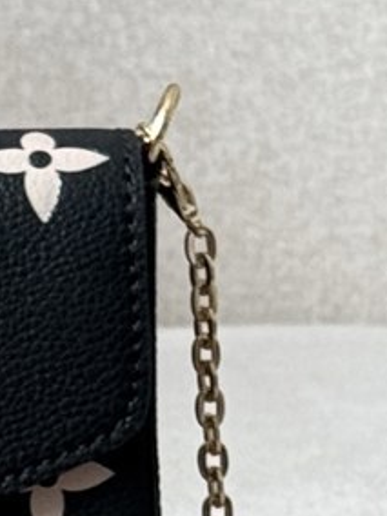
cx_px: -389
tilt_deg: -9.8
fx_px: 5038
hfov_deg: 4.3
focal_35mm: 338
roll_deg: +0.7
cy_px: 531
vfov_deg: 5.8
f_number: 1.78
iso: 125
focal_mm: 6.76
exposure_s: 1/60
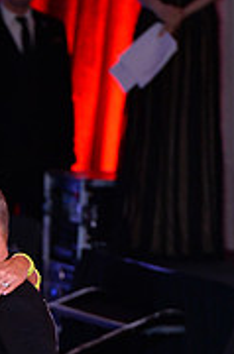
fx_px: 6325
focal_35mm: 645
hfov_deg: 2.1
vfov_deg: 3.2
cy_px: 442
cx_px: -66
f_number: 5
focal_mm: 200
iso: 2000
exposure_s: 1/250
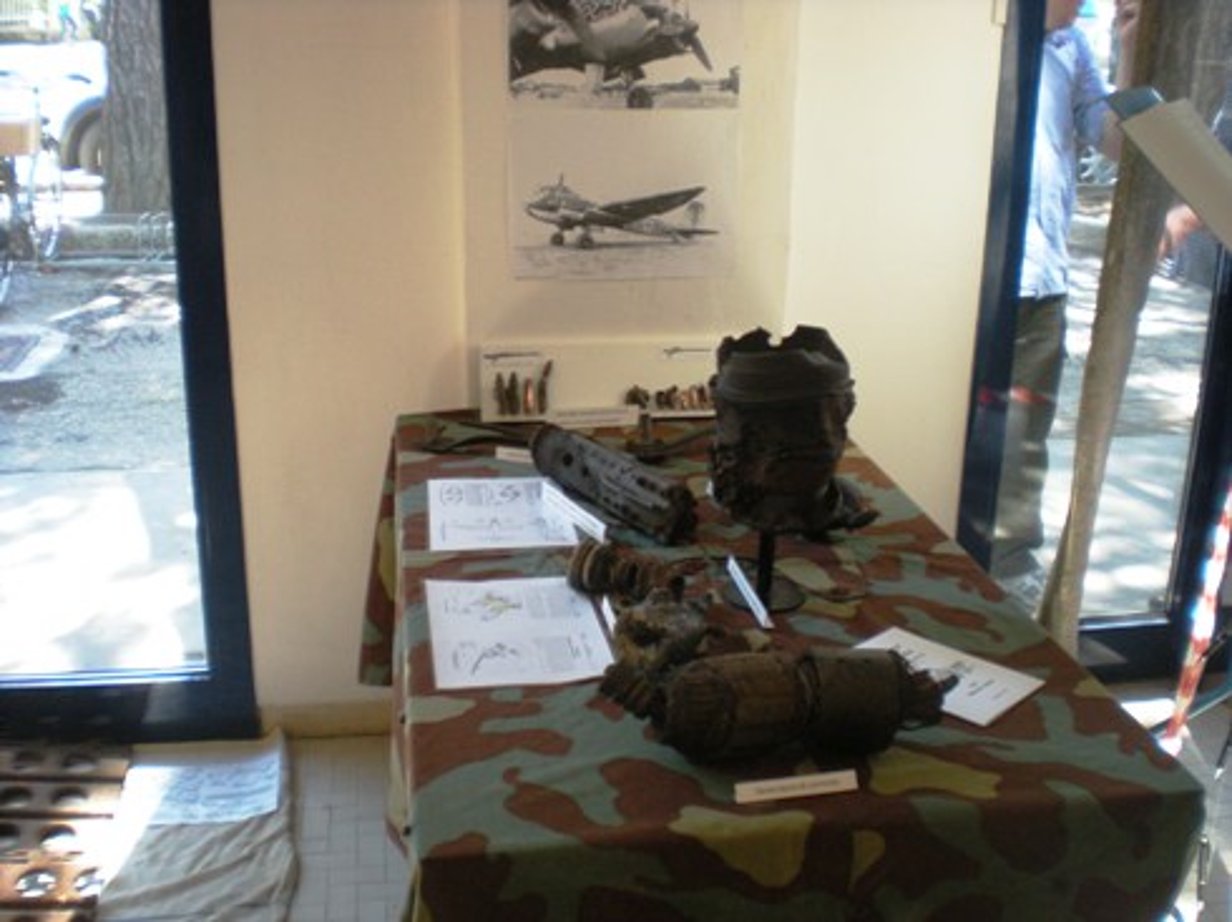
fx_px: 1352
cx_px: 616
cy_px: 461
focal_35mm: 38
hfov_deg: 49.0
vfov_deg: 37.7
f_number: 3.1
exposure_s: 1/62.4
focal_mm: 6.3
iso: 198
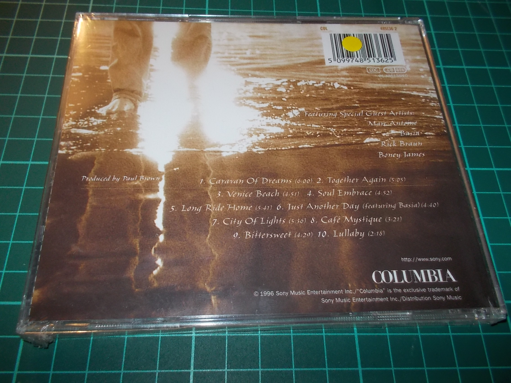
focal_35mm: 29
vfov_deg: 48.2
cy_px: 192
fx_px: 428
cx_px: 256
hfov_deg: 61.7
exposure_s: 1/30
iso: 200
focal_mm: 4.1
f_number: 3.3
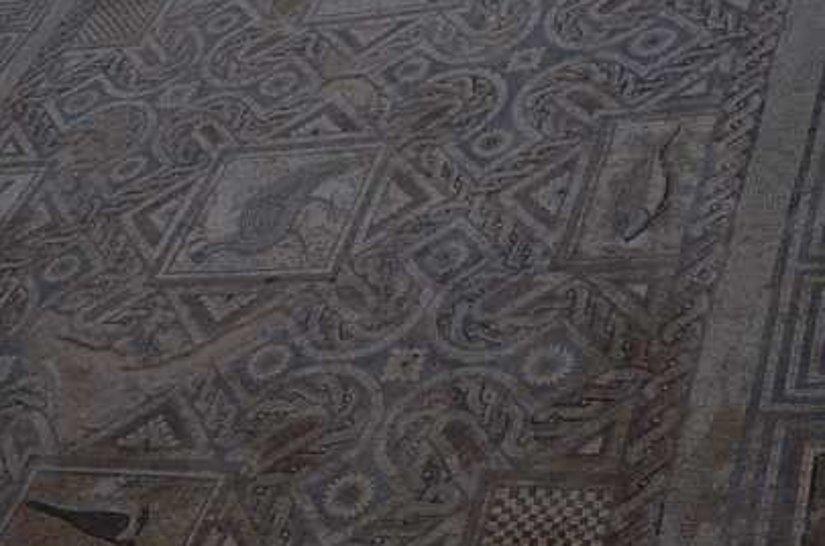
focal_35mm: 62
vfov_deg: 21.8
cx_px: 411
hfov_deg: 32.5
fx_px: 1417
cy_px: 278
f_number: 8
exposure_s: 1/250
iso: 100
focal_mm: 38
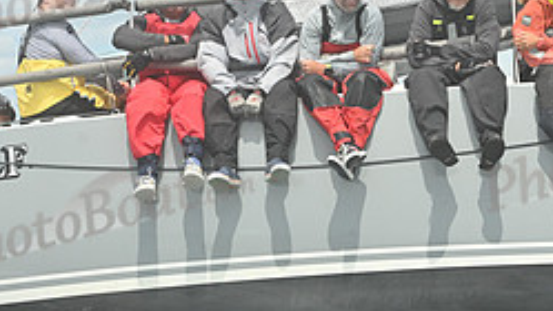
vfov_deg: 7.1
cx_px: 371
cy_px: 70
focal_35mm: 171
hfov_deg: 12.6
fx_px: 2507
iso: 320
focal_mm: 70
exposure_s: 1/1250
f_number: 9
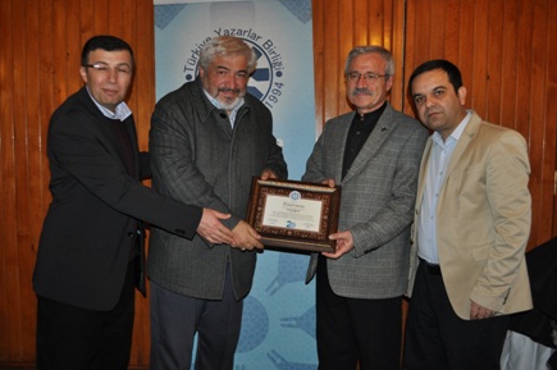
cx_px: 271
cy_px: 182
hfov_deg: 55.8
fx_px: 525
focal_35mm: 34
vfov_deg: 38.8
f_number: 3.8
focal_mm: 22
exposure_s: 1/60
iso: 800
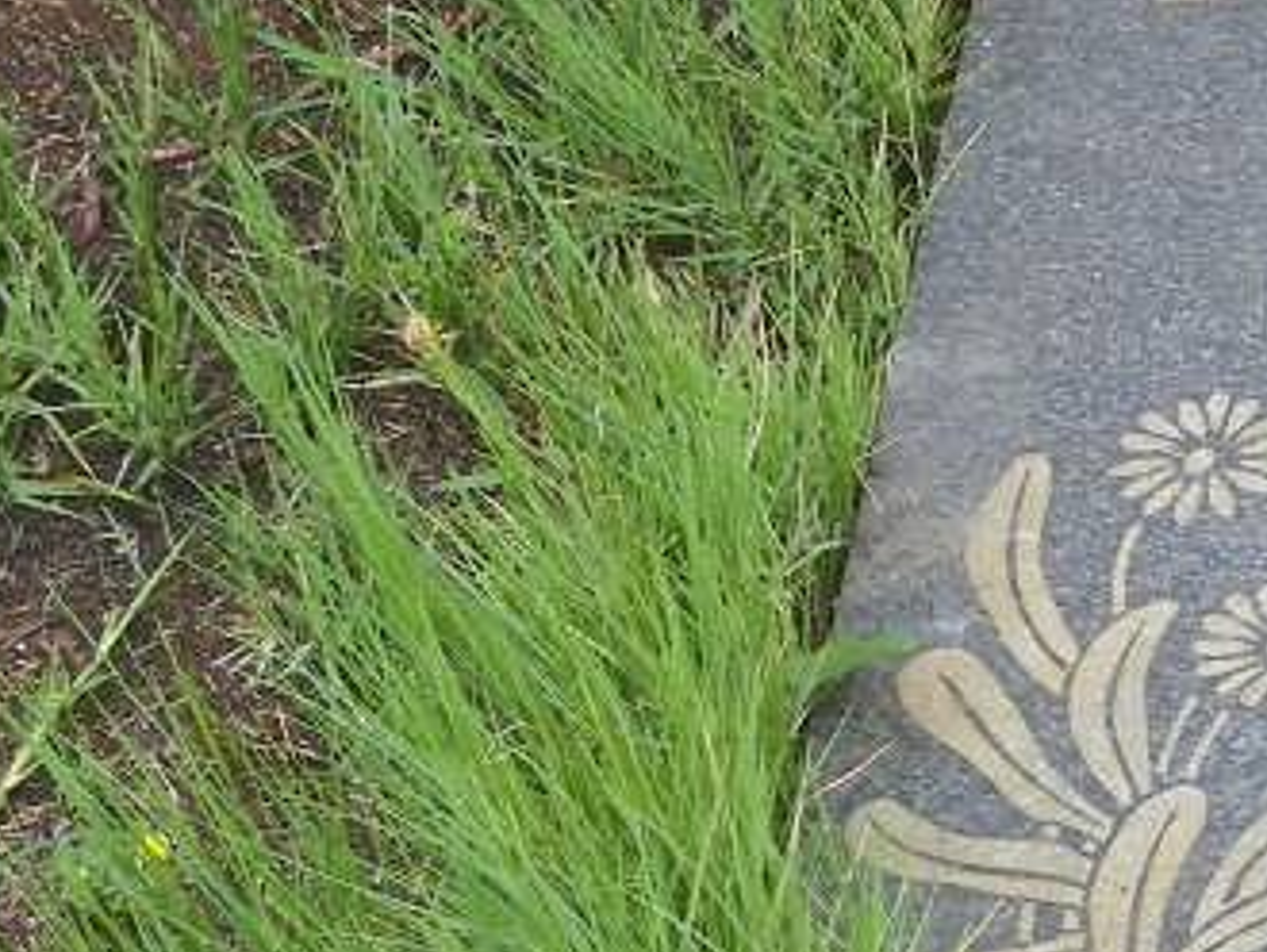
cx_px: 2069
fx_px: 5861
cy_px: 1048
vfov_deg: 9.2
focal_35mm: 160
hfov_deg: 11.7
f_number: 4
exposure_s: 1/200
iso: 64
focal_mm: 7.9
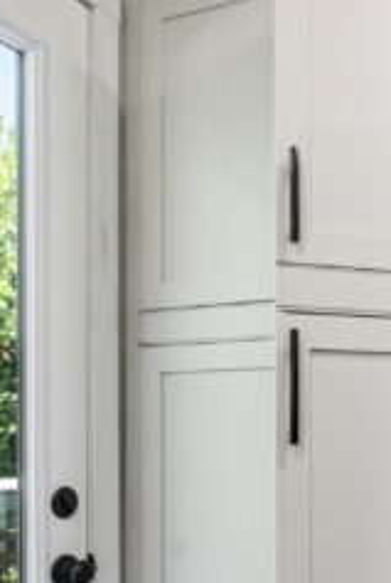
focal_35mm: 43
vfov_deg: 42.9
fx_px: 697
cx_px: 414
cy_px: 480
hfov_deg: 28.8
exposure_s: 1/13
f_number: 8
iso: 640
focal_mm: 17
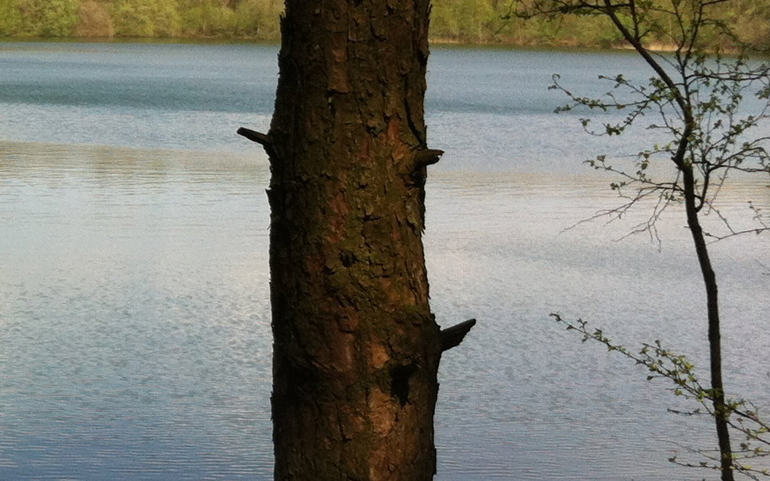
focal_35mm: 99
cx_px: -214
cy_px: 327
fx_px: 2077
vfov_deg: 13.2
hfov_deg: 19.5
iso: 80
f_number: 2.8
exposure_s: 1/670
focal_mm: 3.85
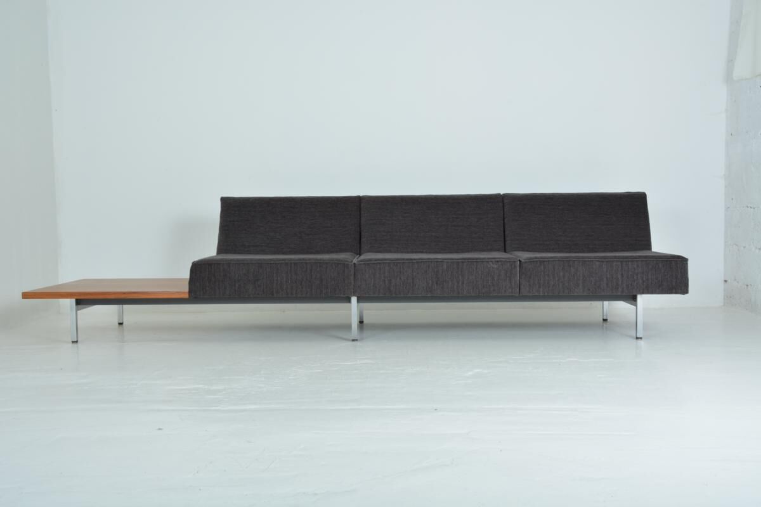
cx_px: 380
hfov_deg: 51.3
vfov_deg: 35.5
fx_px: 793
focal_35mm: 38
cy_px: 254
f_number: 8
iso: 500
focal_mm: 25
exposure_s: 1/160
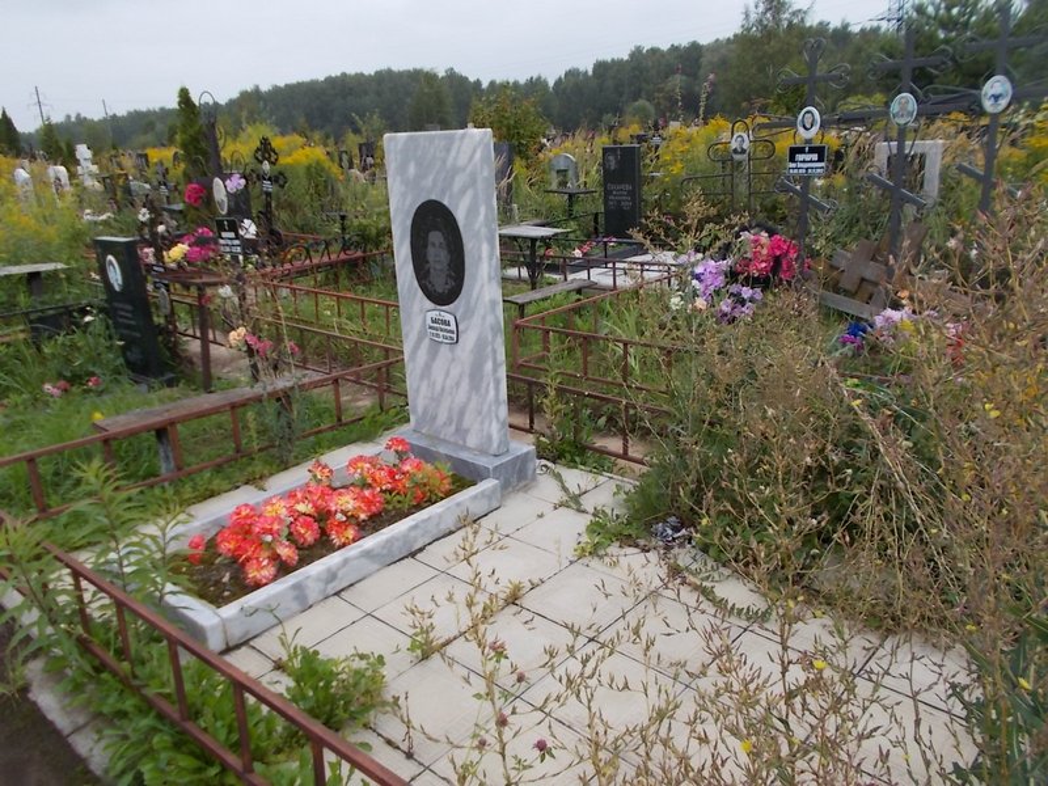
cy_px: 393
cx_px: 524
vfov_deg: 53.1
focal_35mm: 26
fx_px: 787
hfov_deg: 67.3
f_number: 3.2
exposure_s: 1/320
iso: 80
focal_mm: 4.6
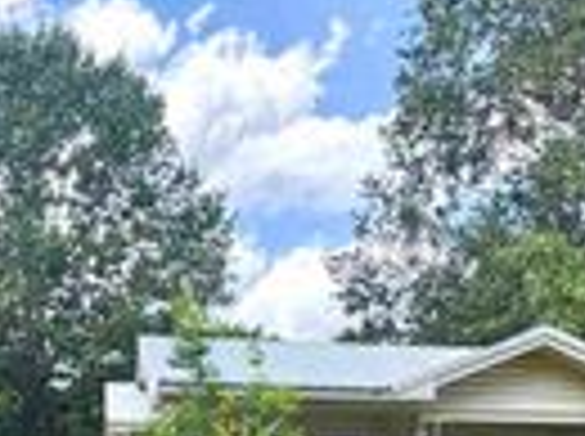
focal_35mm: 54
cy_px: 515
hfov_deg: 35.5
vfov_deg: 24.6
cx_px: 252
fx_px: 911
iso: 32
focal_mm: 2.22
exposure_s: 1/770
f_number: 2.2
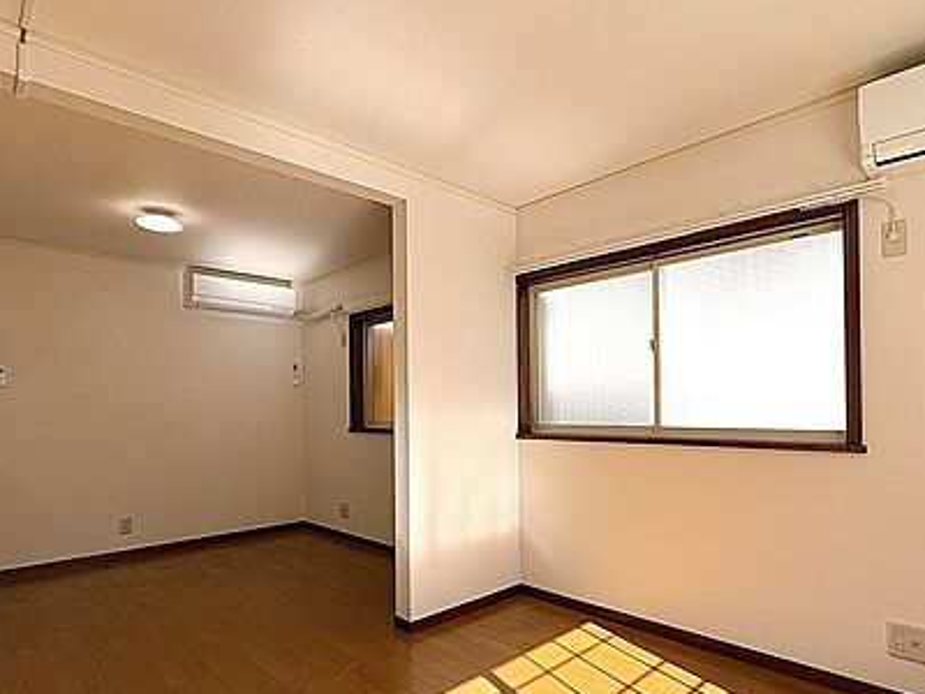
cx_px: 525
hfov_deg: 78.6
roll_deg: +1.0
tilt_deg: +0.5
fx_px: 561
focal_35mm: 21
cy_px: 405
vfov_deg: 63.1
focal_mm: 2.22
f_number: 2.2
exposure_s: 1/351
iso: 40
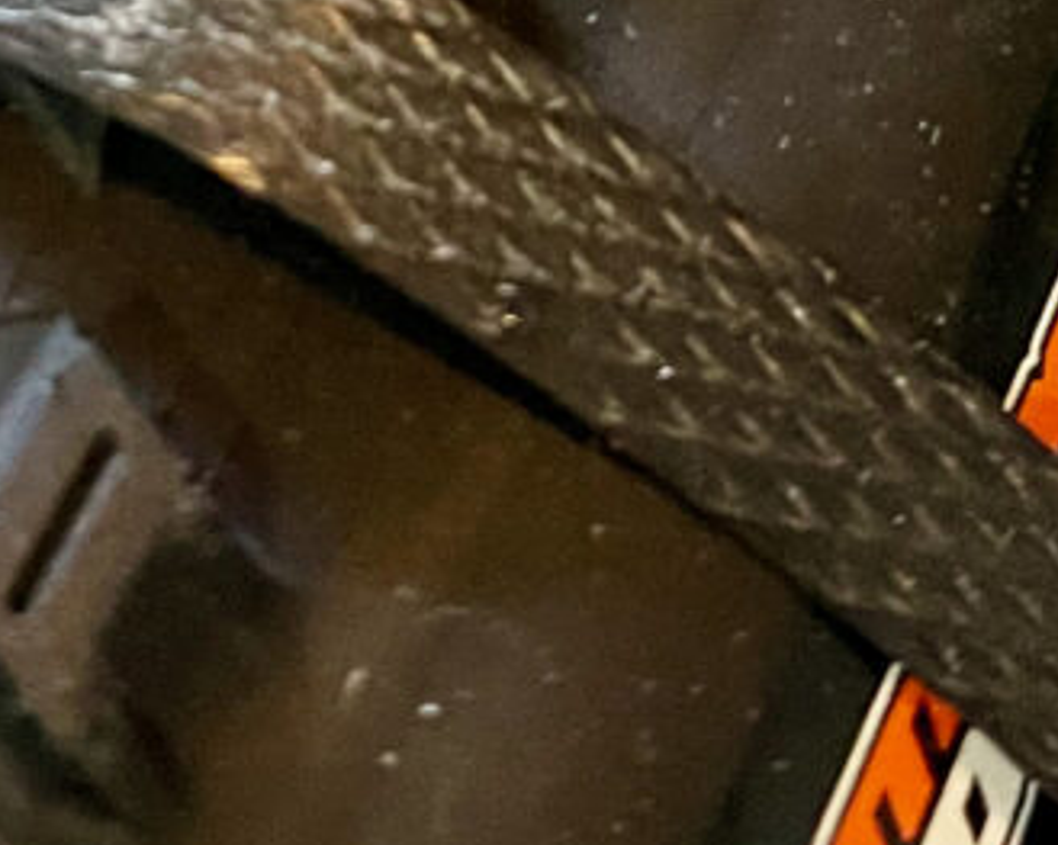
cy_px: -803
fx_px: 3569
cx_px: 322
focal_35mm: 114
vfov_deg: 12.1
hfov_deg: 16.8
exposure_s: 1/40
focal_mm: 5.1
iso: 640
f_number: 1.6
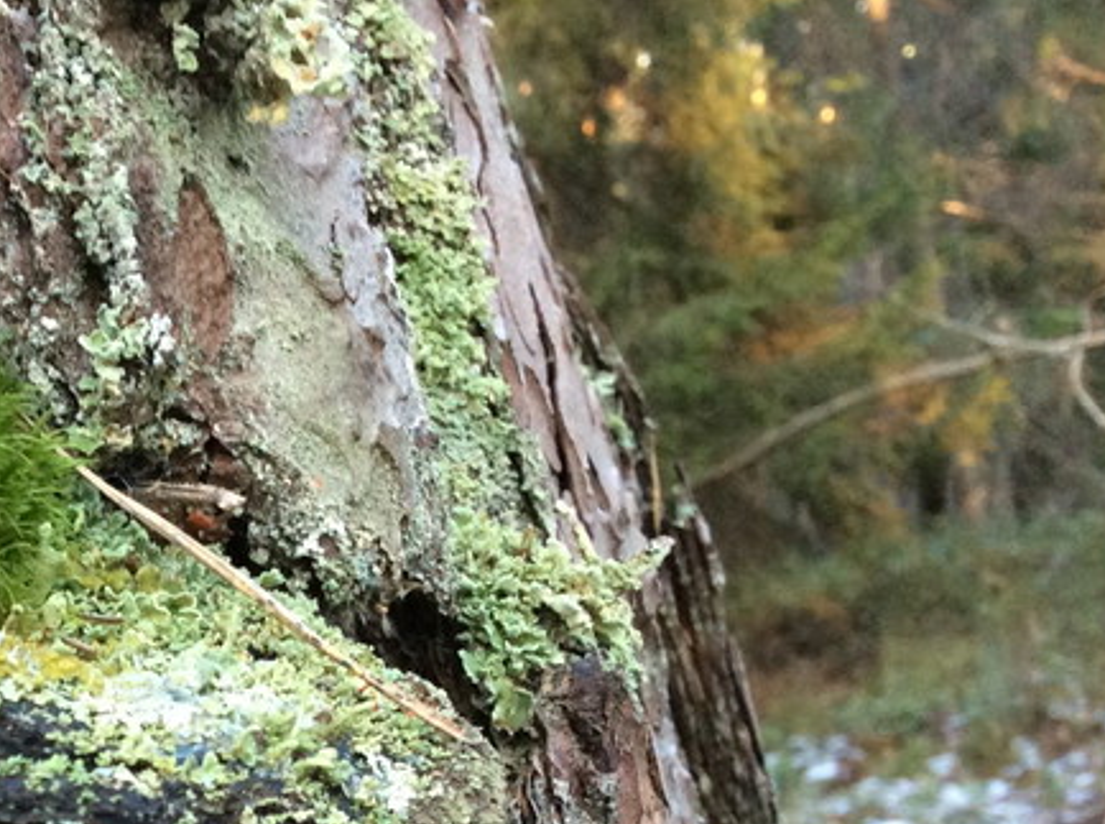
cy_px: 851
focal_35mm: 71
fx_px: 2262
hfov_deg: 26.2
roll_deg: +11.5
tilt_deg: -5.8
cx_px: 31
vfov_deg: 19.9
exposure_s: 1/25
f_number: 2.4
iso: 125
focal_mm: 3.3
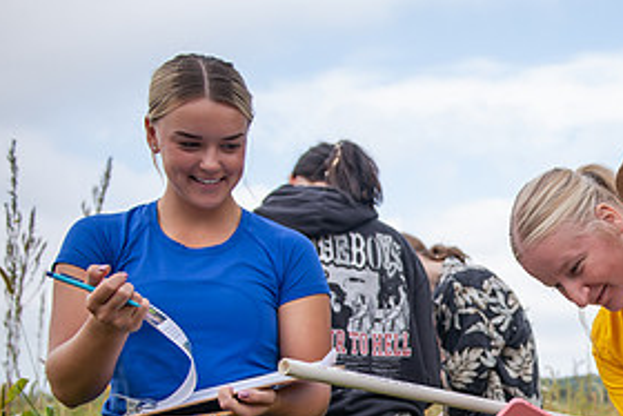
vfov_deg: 22.7
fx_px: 1004
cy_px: 395
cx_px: 581
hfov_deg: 32.5
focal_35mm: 58
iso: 80
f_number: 3.2
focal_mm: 28
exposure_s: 1/400
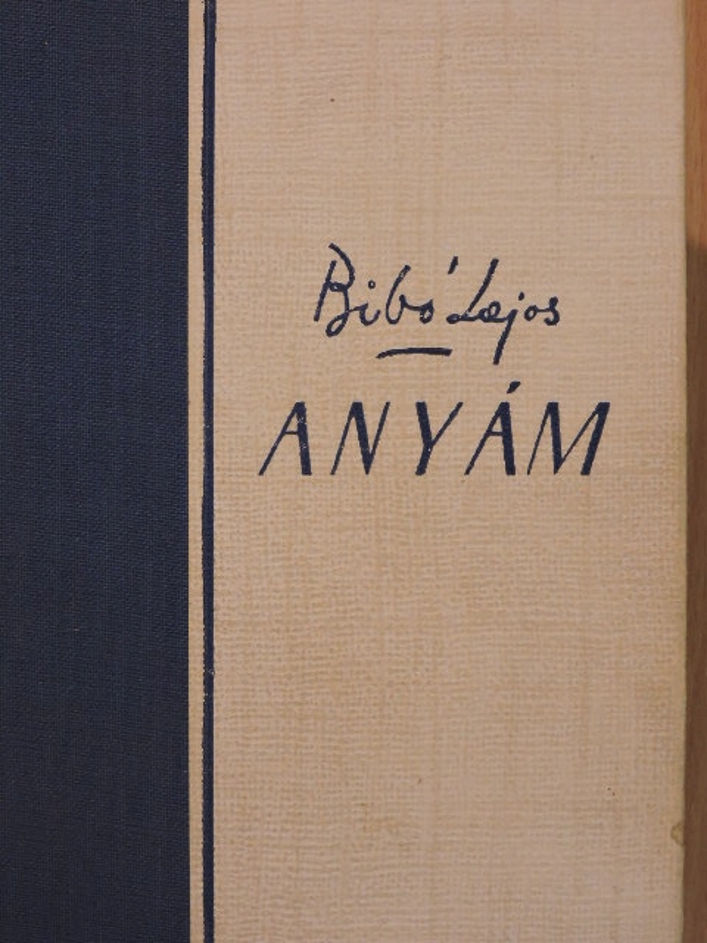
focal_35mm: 80
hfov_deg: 18.4
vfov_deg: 24.4
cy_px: 472
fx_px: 2179
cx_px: 354
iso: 640
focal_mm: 14.3
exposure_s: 1/80
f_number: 4.5
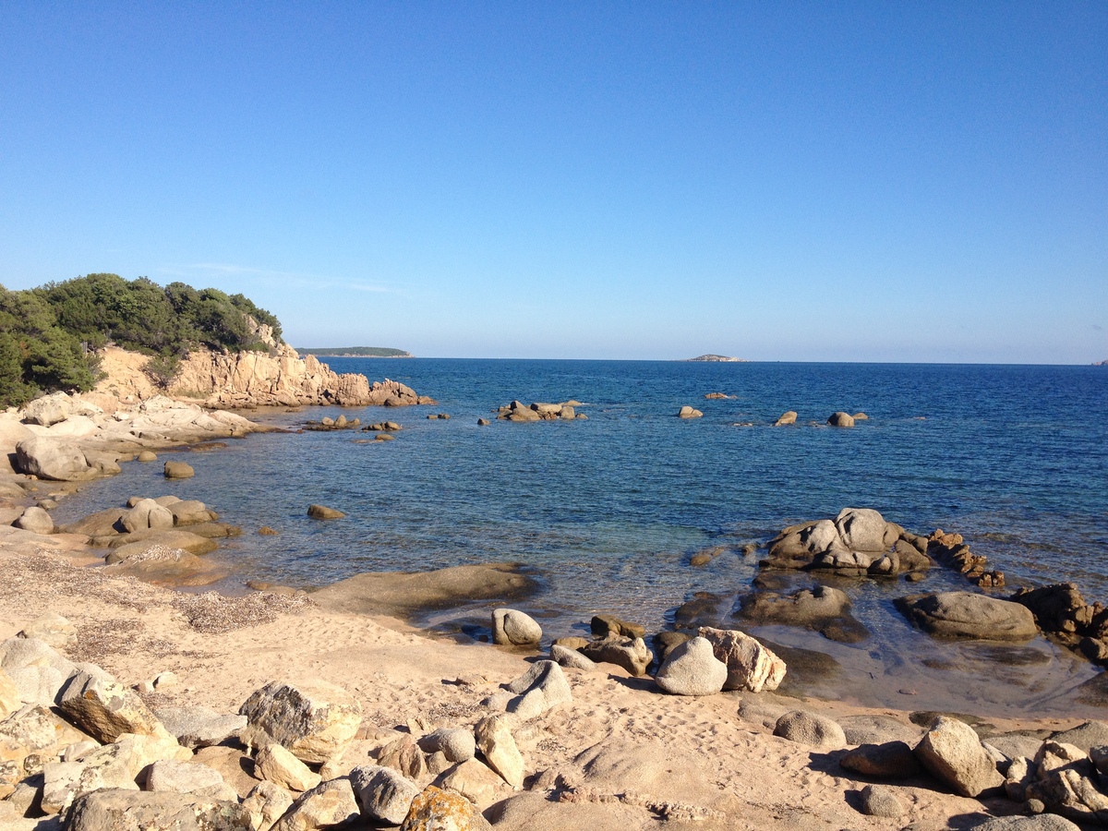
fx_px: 1120
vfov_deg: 40.7
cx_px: 554
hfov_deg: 52.6
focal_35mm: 35
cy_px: 416
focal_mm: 4.28
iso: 64
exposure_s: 1/1672
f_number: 2.4
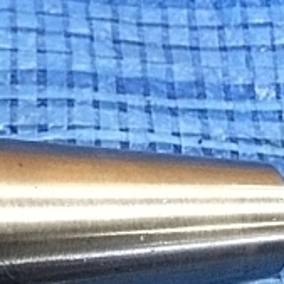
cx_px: -121
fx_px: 900
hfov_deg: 16.6
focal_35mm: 97
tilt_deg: -68.2
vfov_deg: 17.8
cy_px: 230
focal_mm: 4.15
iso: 125
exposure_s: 1/30
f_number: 2.2
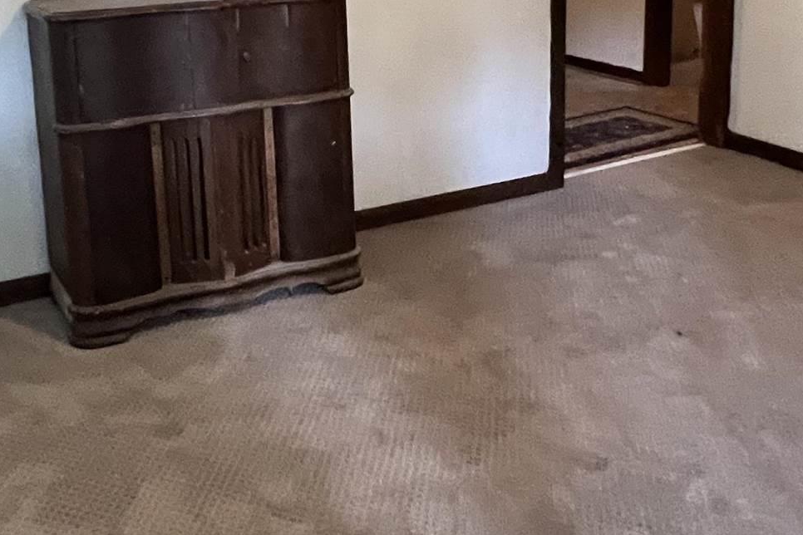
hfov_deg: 45.4
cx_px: 383
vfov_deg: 30.1
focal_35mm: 43
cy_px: 78
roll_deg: +1.1
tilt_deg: -11.5
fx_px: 959
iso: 640
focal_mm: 1.57
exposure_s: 1/60
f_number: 1.8
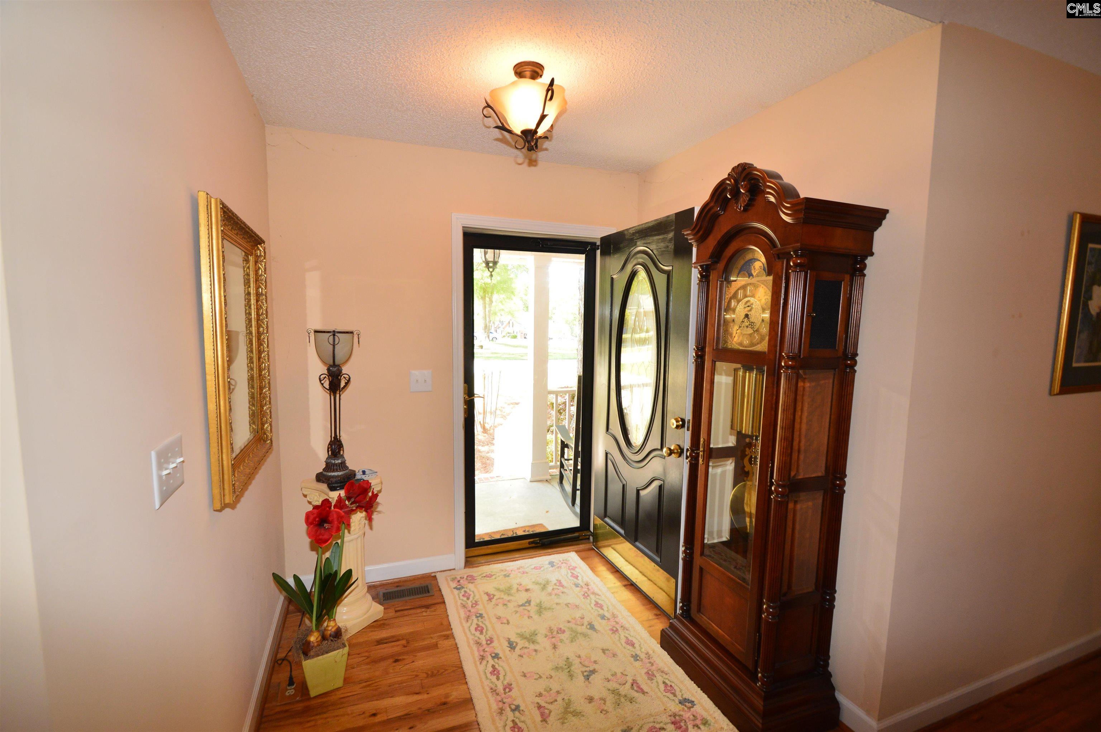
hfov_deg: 100.4
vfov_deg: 77.2
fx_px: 458
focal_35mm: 15
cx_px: 550
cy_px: 366
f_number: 4.5
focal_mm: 10
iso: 400
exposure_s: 1/80
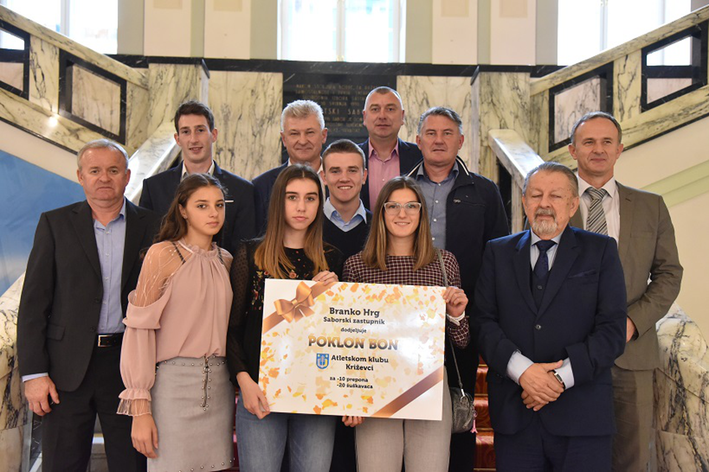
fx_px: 866
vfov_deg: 30.5
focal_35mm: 44
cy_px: 236
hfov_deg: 44.5
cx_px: 354
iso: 8000
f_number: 4.5
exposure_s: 1/80
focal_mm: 44
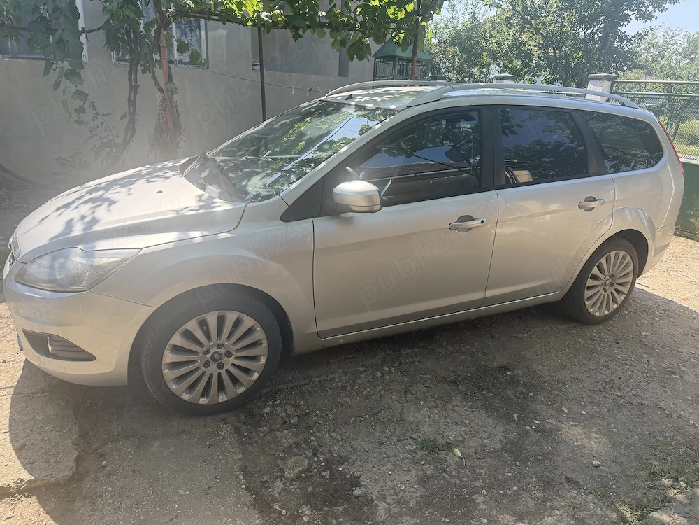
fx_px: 485
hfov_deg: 71.6
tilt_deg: -18.8
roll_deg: -2.8
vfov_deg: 56.8
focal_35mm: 24
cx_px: 350
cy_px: 262
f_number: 1.78
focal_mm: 6.76
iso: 100
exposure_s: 1/1385
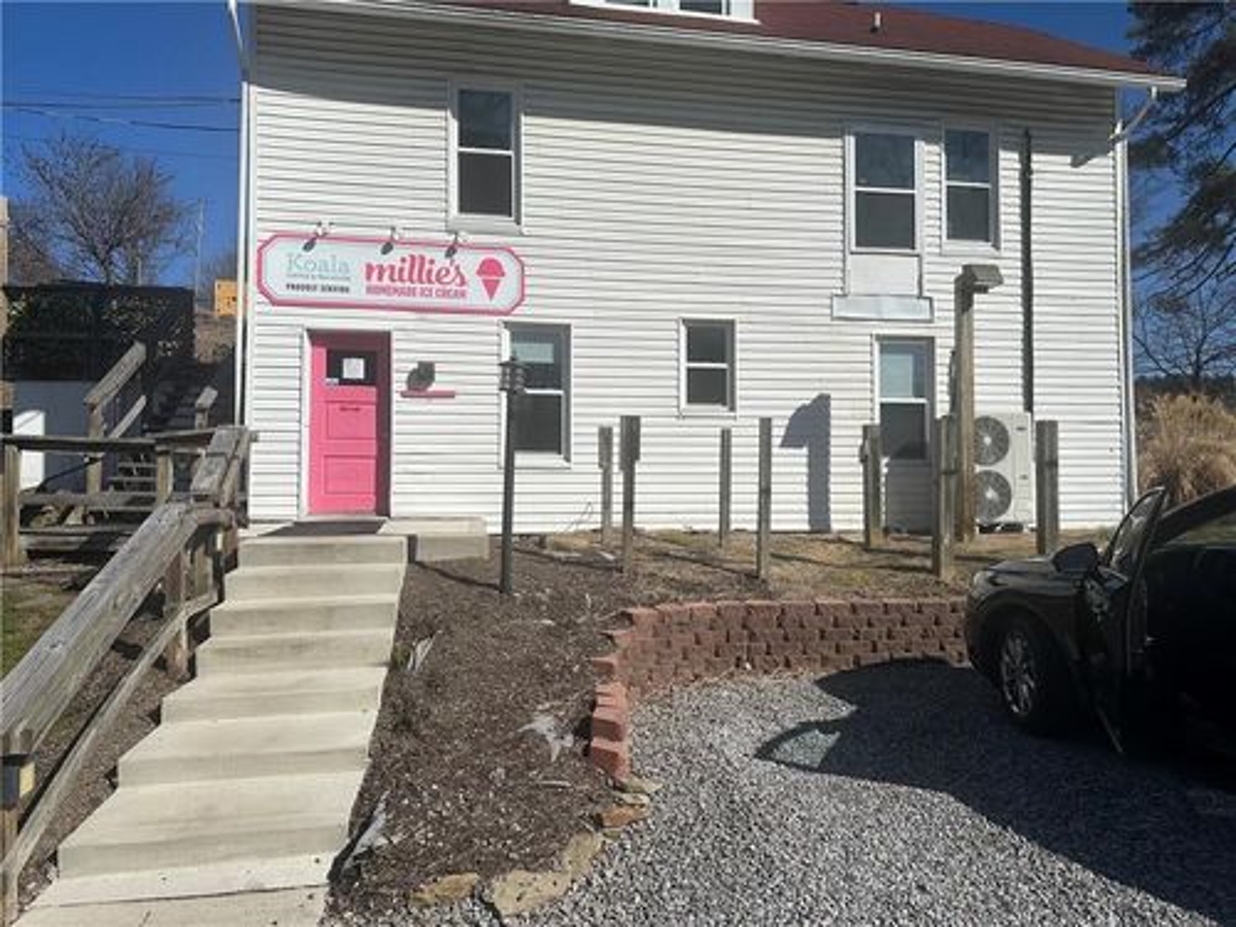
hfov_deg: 71.6
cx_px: 618
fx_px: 857
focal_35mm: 24
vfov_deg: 56.8
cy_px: 464
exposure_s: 1/13699
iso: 80
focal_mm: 6.86
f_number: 1.78
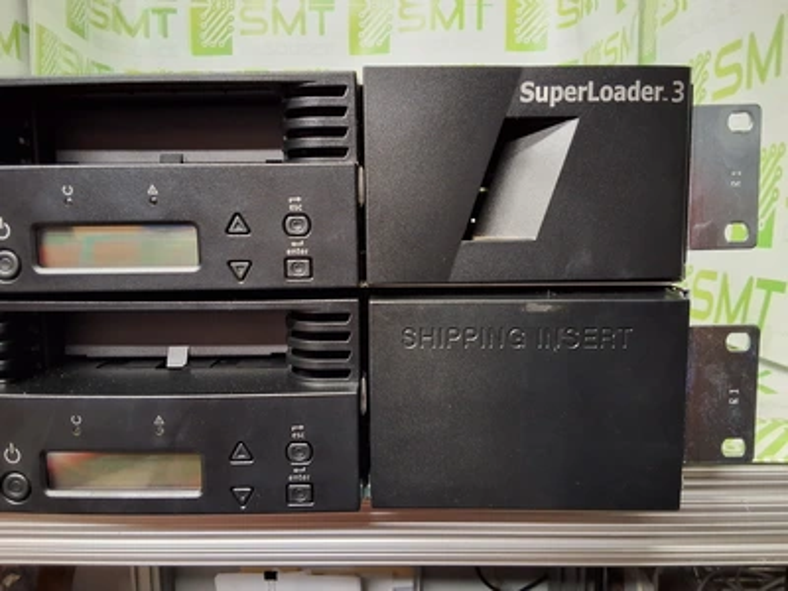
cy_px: 296
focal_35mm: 28
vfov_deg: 49.7
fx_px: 637
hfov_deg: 63.4
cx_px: 394
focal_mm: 2.91
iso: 400
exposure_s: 1/20
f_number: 1.9
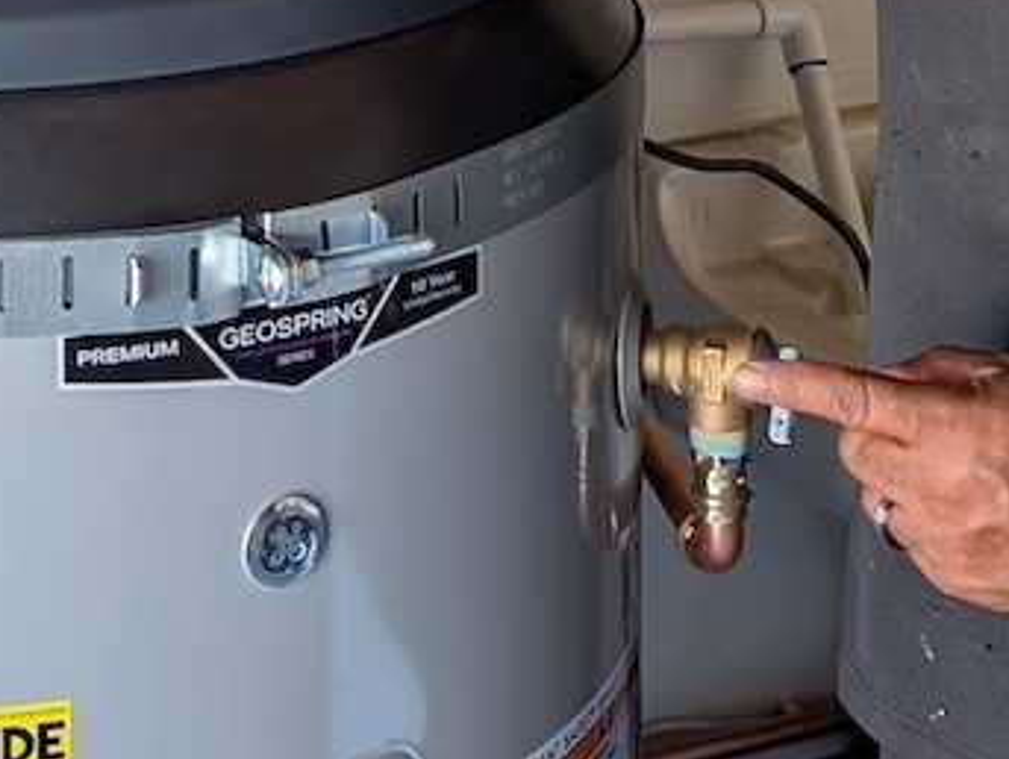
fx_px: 2860
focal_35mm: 98
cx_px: 438
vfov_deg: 13.7
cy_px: -559
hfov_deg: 20.0
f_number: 1.68
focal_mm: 6.9
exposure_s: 1/23.8
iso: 46
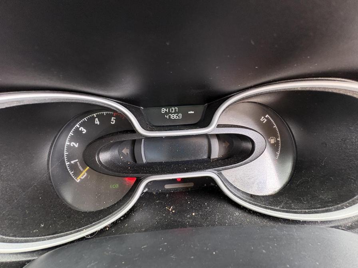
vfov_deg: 85.7
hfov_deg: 102.1
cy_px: 134
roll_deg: +1.3
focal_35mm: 14
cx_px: 179
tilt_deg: -32.5
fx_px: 145
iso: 400
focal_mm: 2.22
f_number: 2.2
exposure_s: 1/60
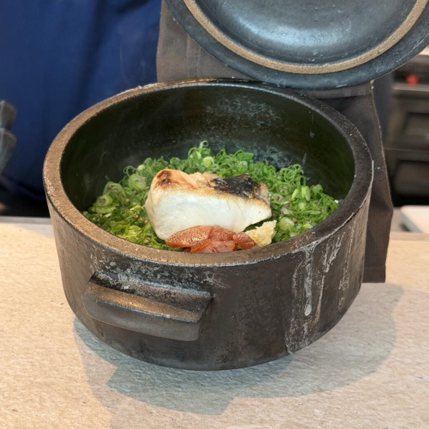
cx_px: 219
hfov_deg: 29.1
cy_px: 257
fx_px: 827
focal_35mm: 59
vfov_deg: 29.0
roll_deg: -5.4
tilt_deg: -23.6
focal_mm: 6.76
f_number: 1.78
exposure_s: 1/60
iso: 200
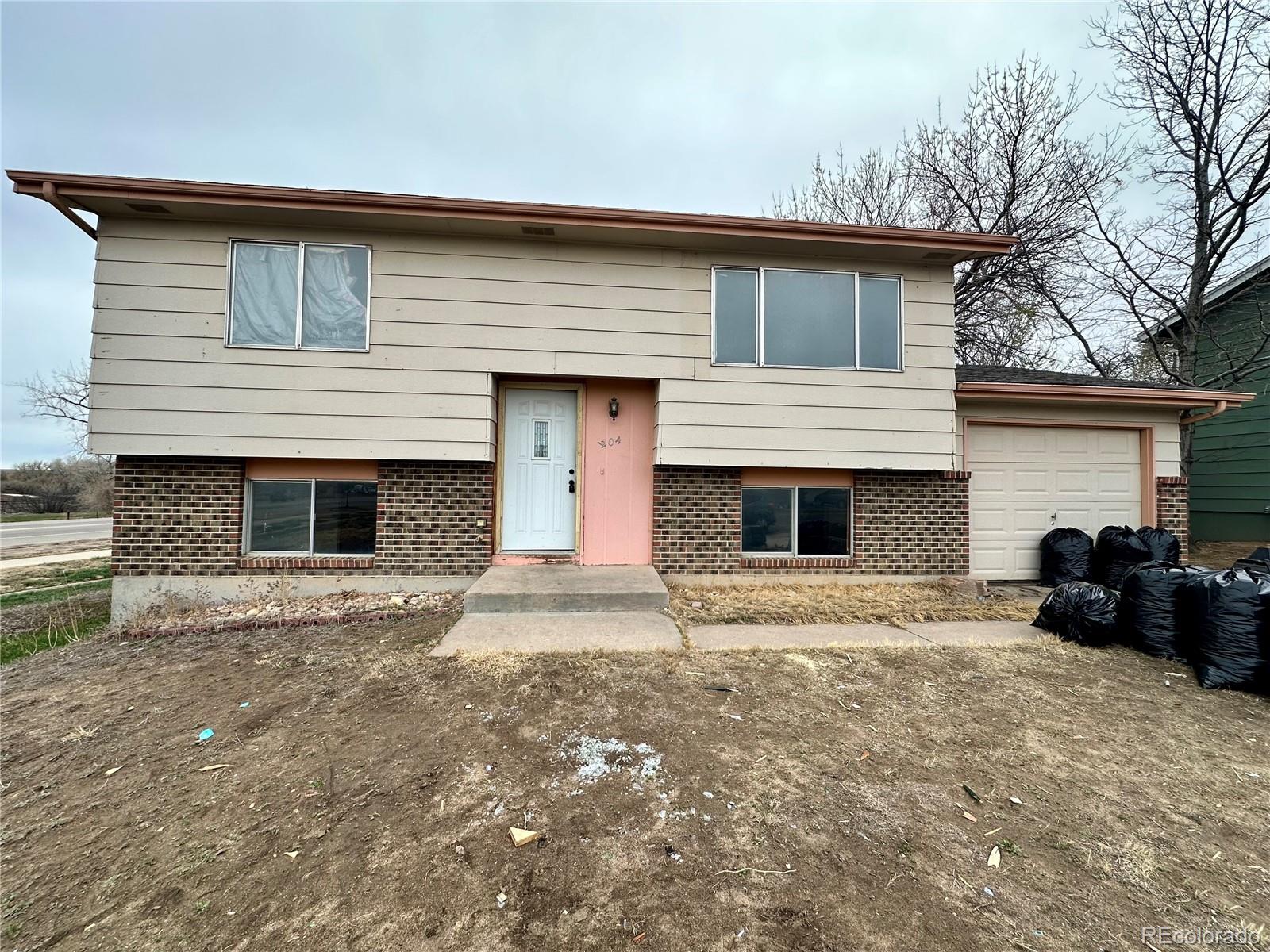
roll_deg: -1.1
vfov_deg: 85.7
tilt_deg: +2.1
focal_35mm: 14
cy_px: 476
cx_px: 635
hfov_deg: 102.1
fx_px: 514
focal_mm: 2.22
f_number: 2.2
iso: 40
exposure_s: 1/917
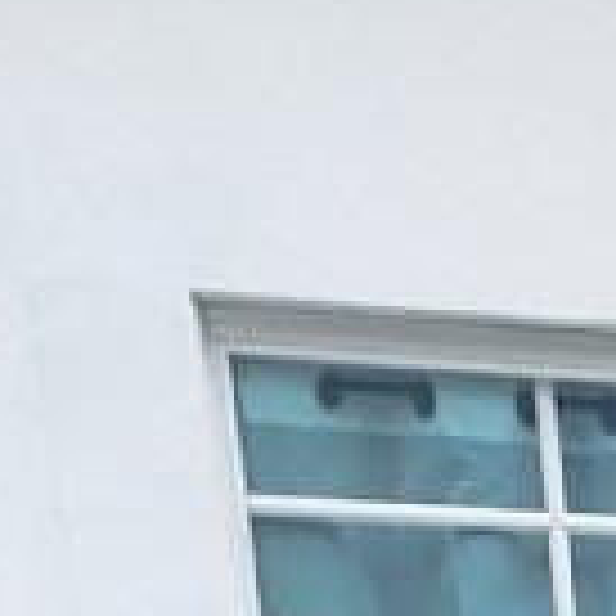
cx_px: 1852
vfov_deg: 7.1
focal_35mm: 178
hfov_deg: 8.3
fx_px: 3584
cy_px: 2558
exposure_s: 1/762
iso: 40
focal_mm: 5.54
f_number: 1.8
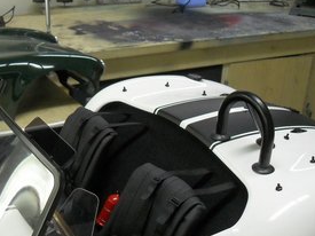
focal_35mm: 51
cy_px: 159
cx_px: 128
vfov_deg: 28.3
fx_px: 464
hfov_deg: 37.4
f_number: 2.8
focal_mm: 6.2
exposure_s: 1/30
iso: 200
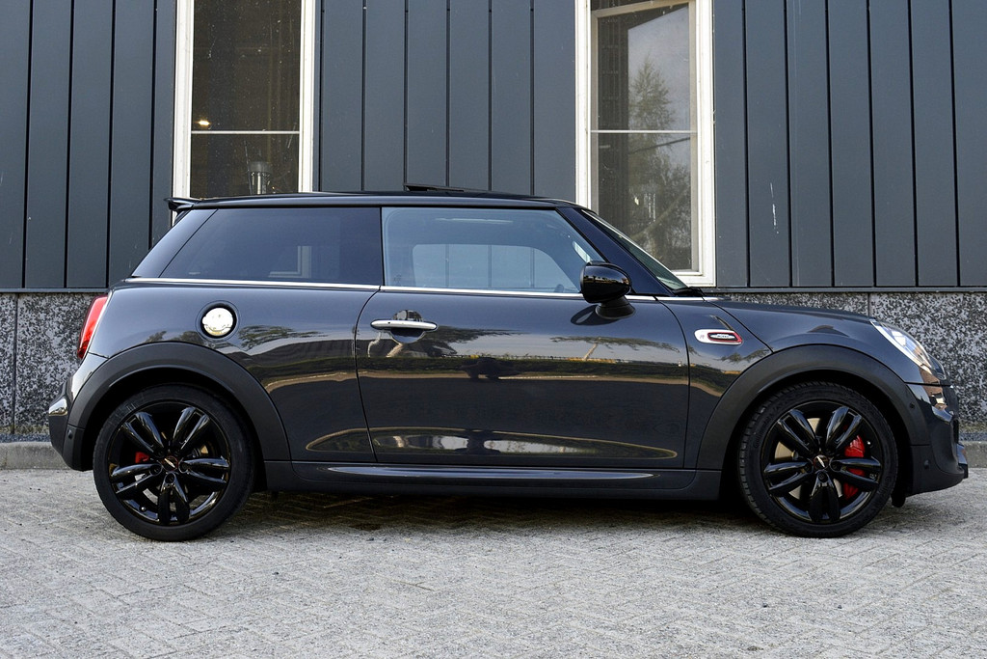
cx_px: 494
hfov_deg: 53.1
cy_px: 330
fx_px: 987
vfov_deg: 36.9
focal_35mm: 36
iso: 400
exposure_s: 1/100
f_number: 9
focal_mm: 24
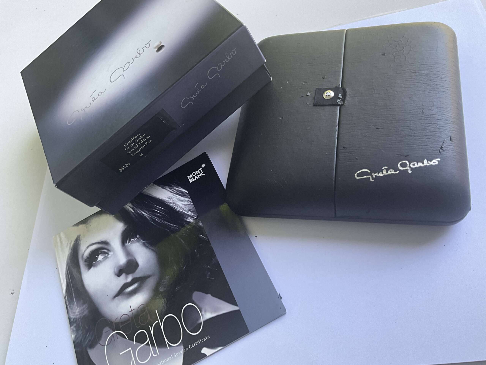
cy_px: 182
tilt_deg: -58.6
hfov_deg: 61.7
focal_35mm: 29
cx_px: 243
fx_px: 407
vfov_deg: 48.2
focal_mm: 3
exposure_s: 1/106
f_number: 1.8
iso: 64
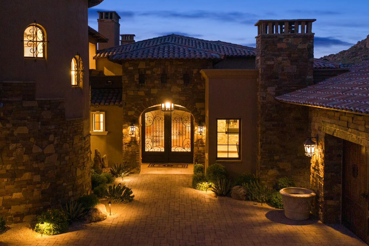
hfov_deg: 48.2
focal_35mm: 40
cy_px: 109
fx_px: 410
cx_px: 146
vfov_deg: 33.3
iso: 1600
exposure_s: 1/5
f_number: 2.8
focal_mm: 10.26
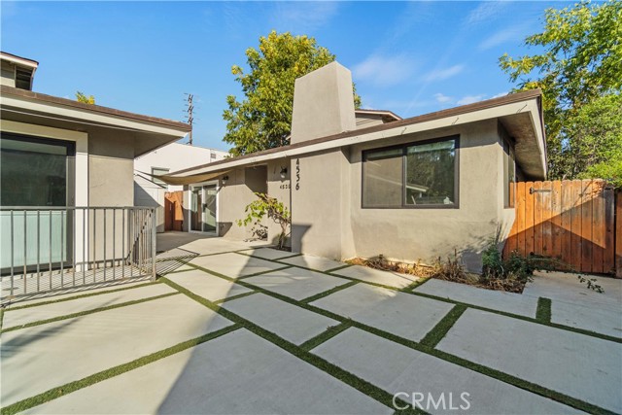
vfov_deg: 77.4
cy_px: 208
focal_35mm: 15
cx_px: 311
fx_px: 259
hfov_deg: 100.4
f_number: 4
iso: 200
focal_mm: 10
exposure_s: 1/1600
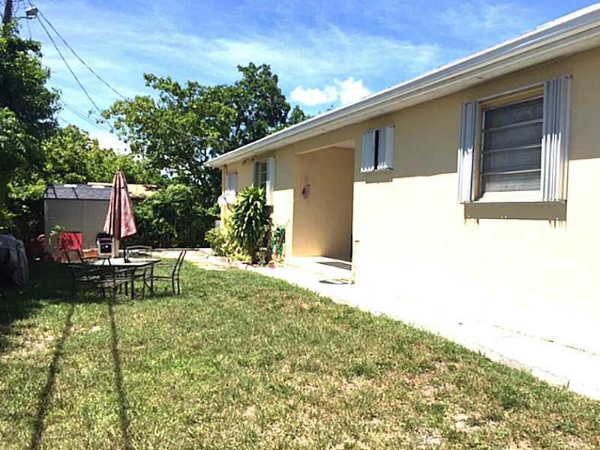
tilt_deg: -3.4
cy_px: 225
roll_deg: -2.1
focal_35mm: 29
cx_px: 300
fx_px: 503
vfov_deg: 48.2
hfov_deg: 61.7
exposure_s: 1/2639
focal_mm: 4.15
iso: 32
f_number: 2.2
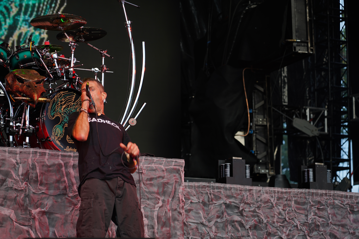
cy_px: 120
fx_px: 1047
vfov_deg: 13.0
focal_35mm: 105
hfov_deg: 19.5
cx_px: 180
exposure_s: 1/125
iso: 200
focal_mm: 105
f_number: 4
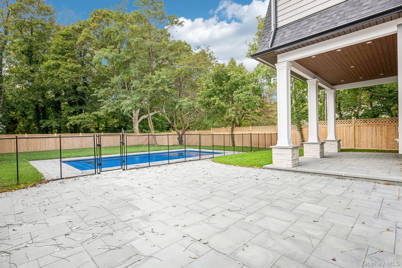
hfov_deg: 90.0
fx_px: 201
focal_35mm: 18
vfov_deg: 67.4
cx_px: 201
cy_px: 134
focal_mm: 18
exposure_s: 1/125
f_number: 9
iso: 160
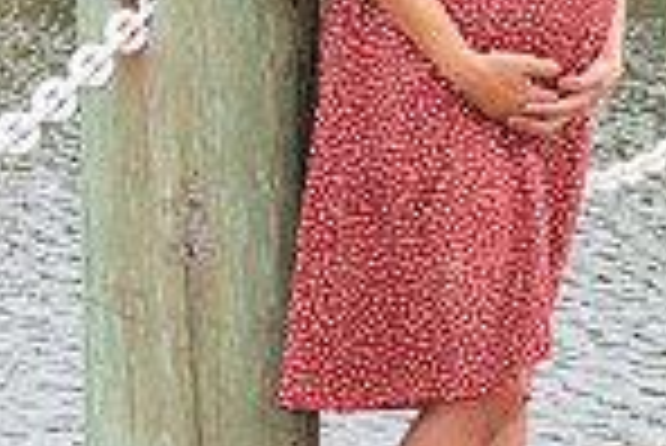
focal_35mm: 168
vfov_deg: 8.2
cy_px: 49
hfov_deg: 11.7
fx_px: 3111
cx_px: 973
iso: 500
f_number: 5
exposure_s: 1/125
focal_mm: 38
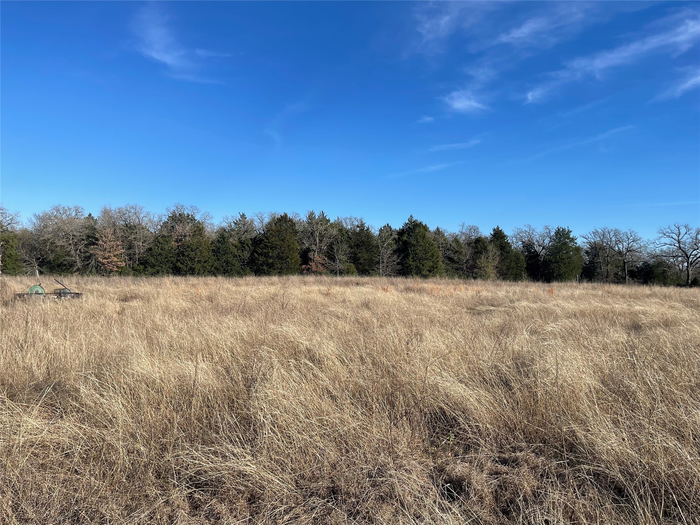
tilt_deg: +0.7
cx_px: 350
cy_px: 262
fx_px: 506
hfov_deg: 69.4
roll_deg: -1.2
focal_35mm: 25
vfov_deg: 54.9
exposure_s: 1/3663
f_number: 1.6
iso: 32
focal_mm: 5.1
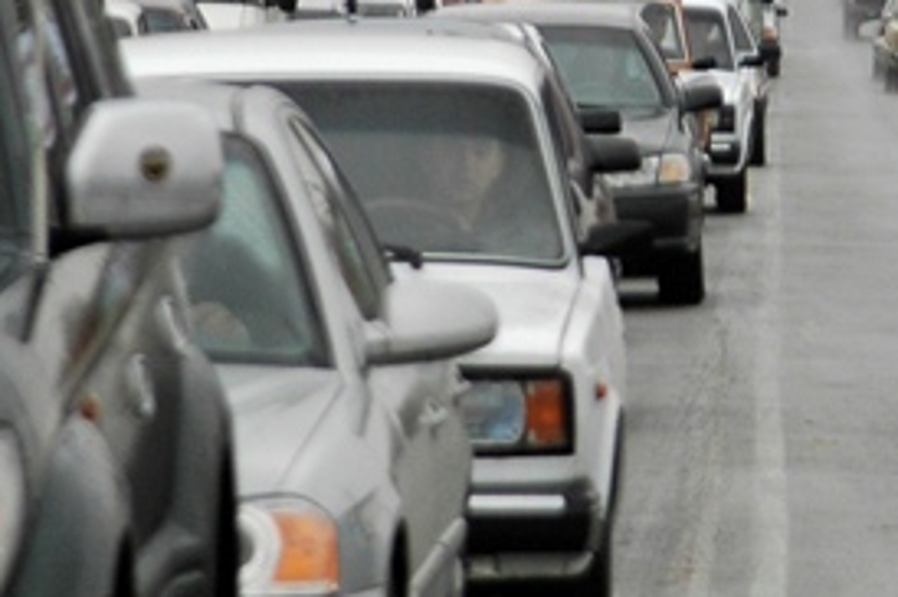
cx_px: 737
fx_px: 14711
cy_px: 62
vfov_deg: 2.3
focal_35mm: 590
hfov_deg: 3.5
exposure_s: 1/160
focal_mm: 135
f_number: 6.3
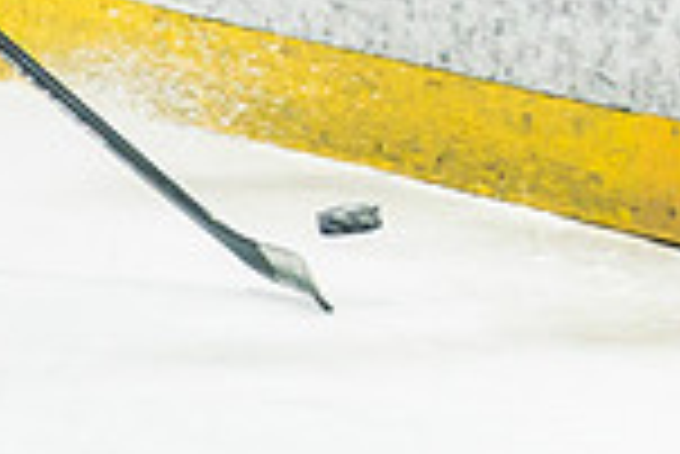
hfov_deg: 2.9
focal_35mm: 706
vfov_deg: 1.9
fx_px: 13348
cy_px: -319
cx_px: -798
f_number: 3.2
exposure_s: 1/640
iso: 500
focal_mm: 105
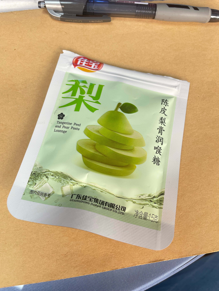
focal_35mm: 26
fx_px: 219
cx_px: 110
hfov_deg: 53.1
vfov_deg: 67.3
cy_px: 146
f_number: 1.6
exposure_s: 1/121
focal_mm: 4.2
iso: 50
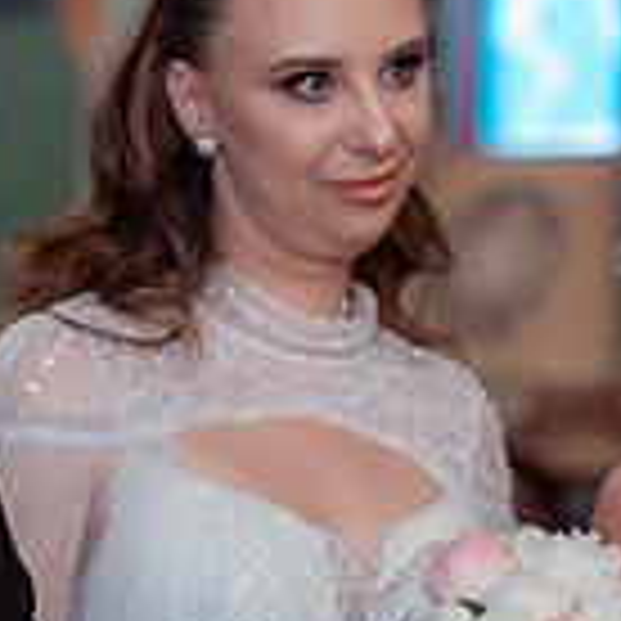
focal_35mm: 236
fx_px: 4790
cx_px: -29
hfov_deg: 7.4
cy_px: 580
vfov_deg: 7.4
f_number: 2.8
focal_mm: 85
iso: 3200
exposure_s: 1/250
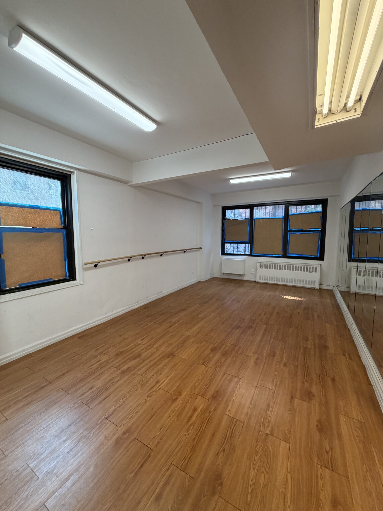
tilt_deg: -4.6
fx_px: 207
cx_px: 192
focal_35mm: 14
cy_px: 256
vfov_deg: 102.1
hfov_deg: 85.7
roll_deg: -0.4
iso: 200
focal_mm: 2.22
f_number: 2.2
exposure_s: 1/120
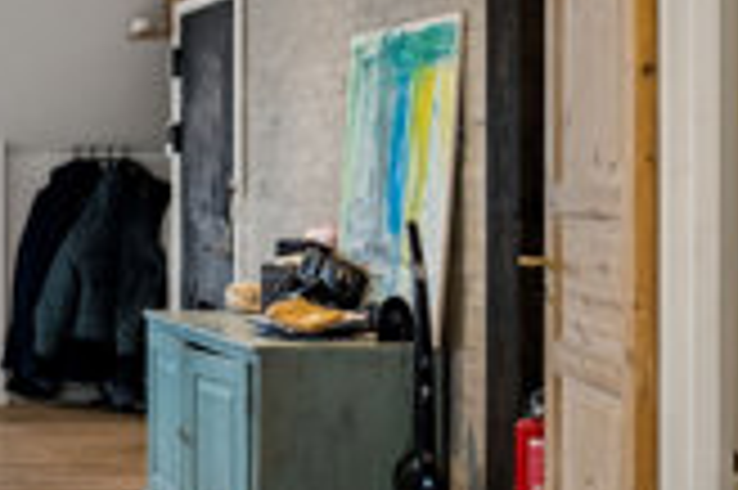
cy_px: 209
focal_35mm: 78
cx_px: -243
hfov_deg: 22.9
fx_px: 1597
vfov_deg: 17.4
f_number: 9
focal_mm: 16
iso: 160
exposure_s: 1/3.33
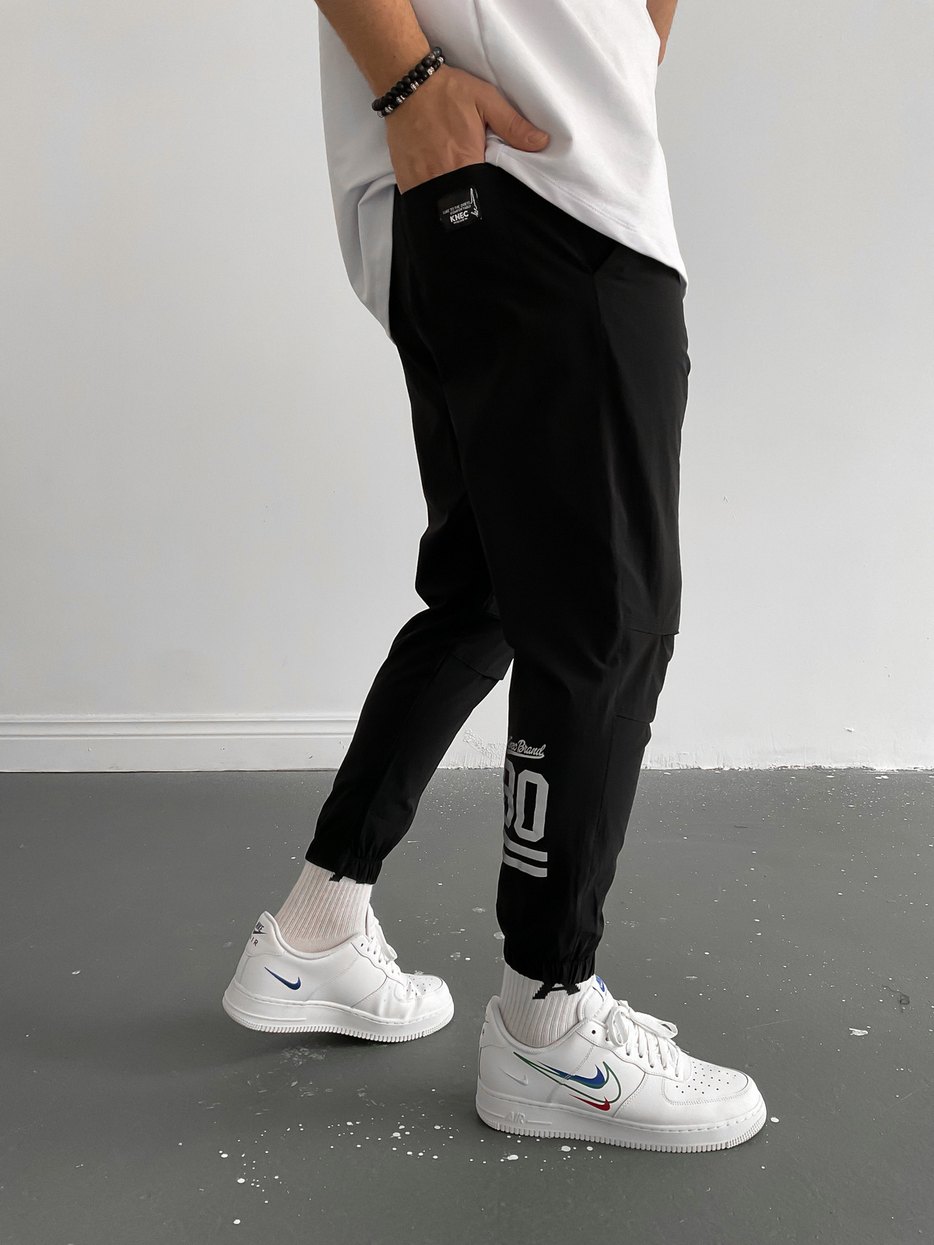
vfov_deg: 61.7
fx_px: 1043
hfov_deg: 48.2
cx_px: 467
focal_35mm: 29
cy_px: 622
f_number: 1.8
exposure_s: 1/85
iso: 64
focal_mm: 3
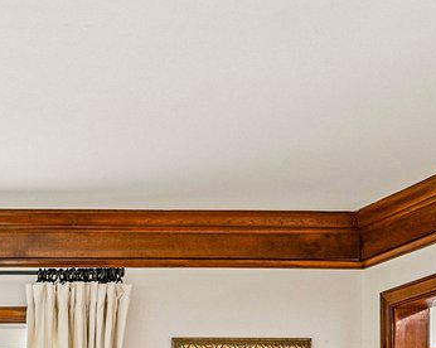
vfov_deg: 15.9
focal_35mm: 89
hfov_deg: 18.5
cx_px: -255
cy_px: 515
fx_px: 1147
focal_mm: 16
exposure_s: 1/40
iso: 800
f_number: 8
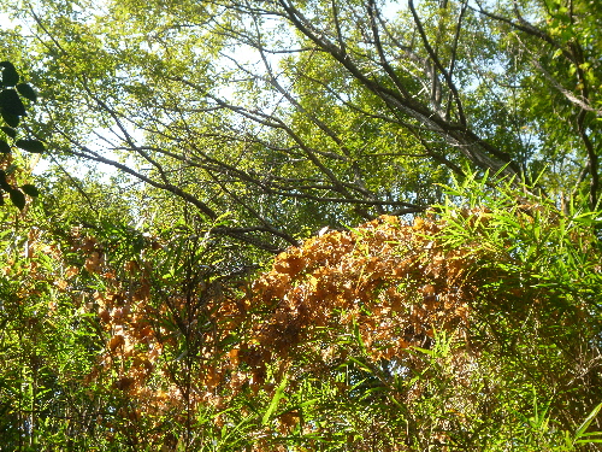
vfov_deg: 19.6
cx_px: 301
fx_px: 1304
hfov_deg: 26.0
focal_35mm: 75
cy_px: 226
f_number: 4.4
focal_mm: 13.4
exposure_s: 1/125
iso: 100
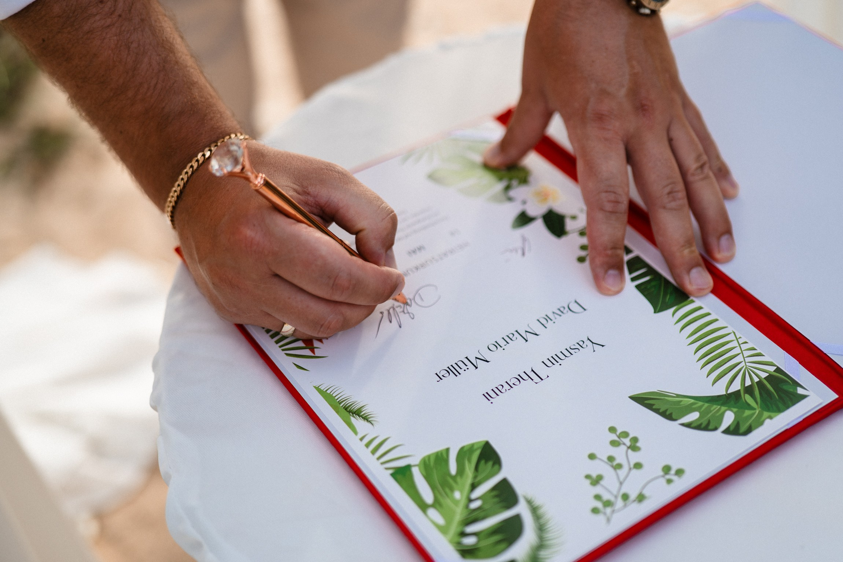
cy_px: 281
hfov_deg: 39.6
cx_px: 422
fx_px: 1171
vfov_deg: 27.0
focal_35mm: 50
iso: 125
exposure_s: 1/400
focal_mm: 50
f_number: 2
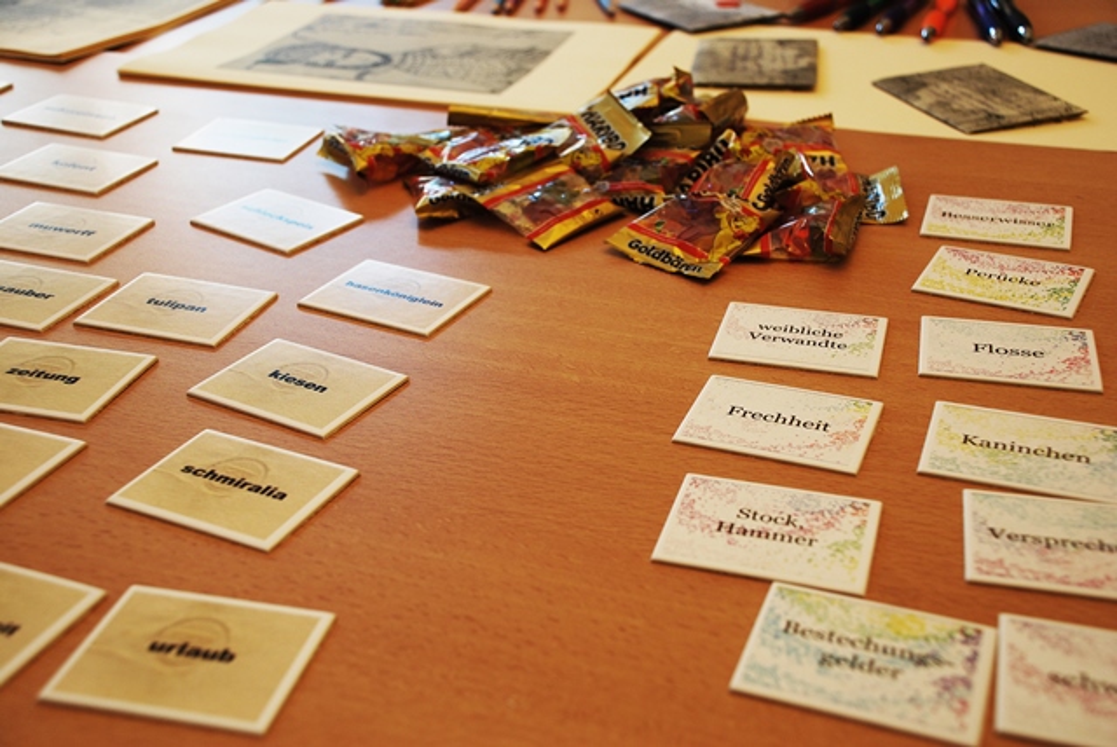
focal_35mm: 48
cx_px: 558
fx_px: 1491
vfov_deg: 28.1
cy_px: 374
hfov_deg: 41.1
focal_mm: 32
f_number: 4.2
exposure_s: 1/60
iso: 200
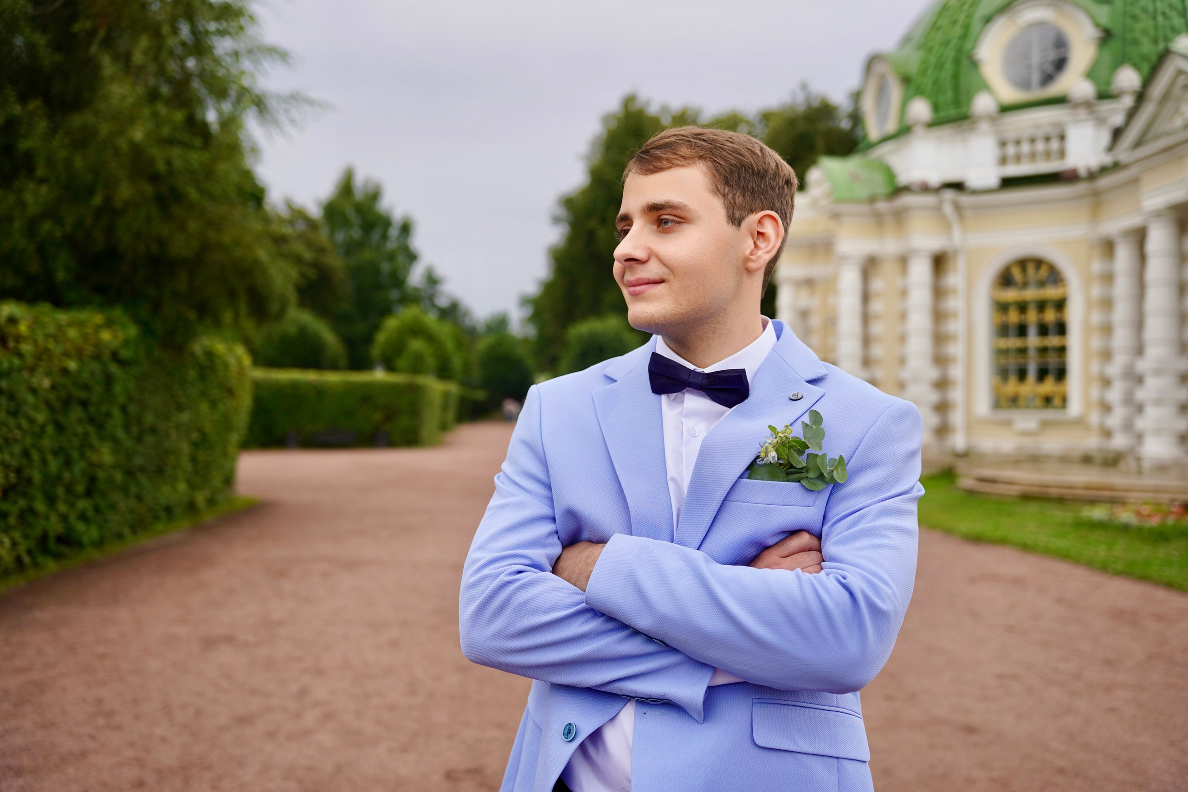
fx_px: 1175
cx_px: 594
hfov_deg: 53.6
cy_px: 396
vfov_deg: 37.3
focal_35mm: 36
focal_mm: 35.6
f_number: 2.8
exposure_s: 1/1000
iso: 100
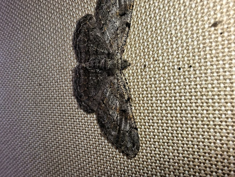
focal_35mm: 25
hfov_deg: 69.4
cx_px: 118
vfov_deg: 54.9
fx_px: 170
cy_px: 88
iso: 40
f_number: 2.4
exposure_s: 1/123
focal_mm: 2.13
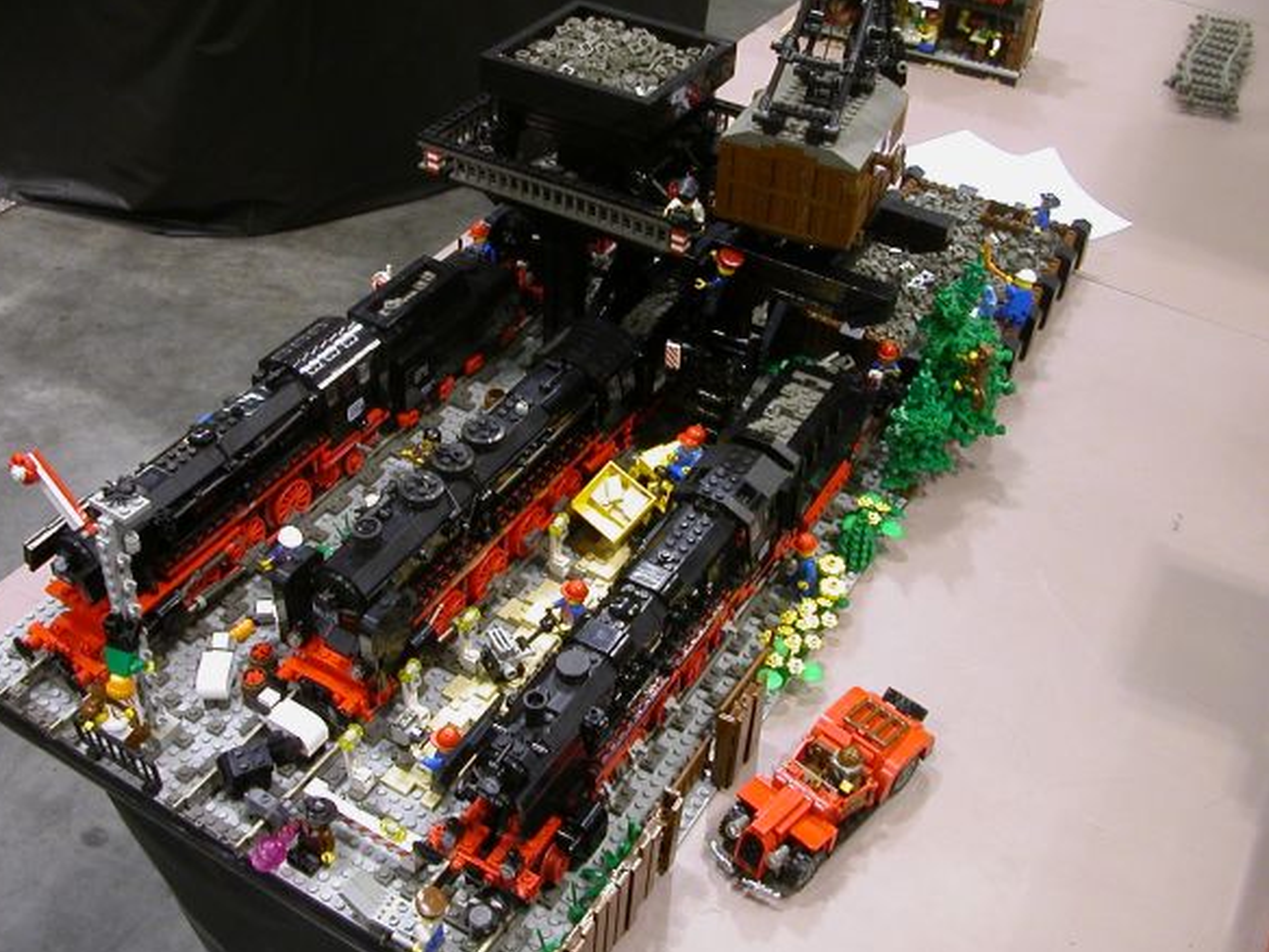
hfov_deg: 49.0
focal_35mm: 38
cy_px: 480
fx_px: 1393
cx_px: 621
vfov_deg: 37.7
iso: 100
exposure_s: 1/8.3
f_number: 2.7
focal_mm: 5.6
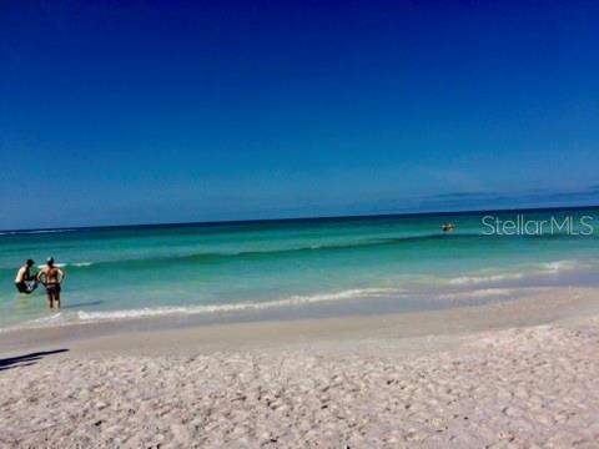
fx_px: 502
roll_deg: +2.9
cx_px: 300
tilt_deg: -1.4
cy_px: 224
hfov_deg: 61.7
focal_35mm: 29
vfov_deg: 48.2
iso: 32
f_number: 2.2
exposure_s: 1/6849
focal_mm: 4.15
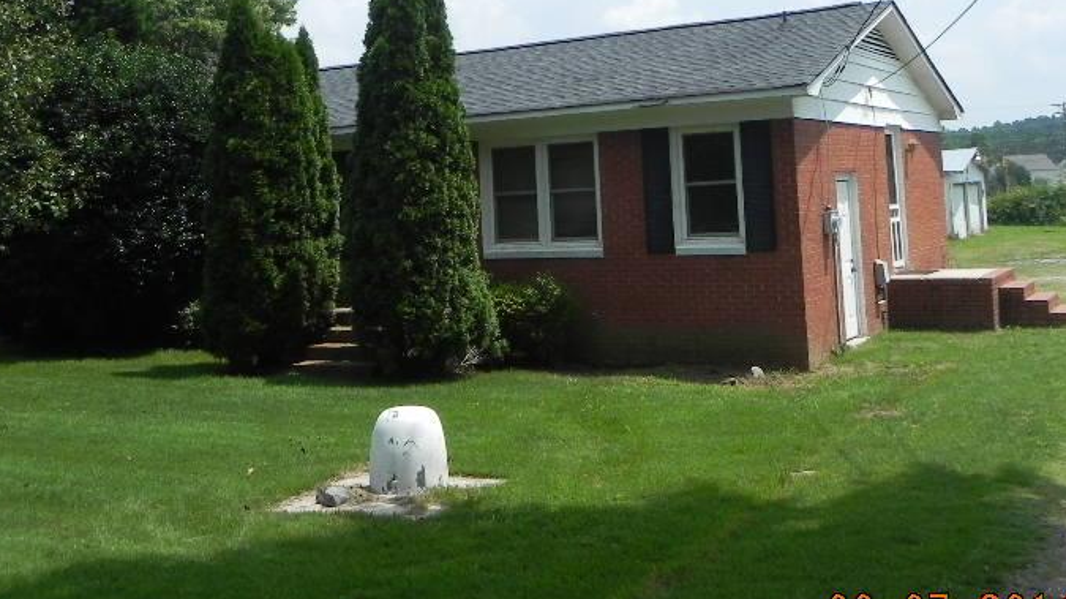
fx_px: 1215
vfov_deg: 27.2
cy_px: 133
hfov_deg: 47.4
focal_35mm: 43
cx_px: 516
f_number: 7.1
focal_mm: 4.6
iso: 160
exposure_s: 1/448
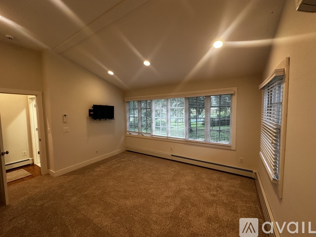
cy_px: 118
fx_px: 128
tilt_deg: -3.0
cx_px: 158
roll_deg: +0.2
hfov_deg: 102.1
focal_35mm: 14
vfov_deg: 85.7
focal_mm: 2.22
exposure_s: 1/60
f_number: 2.2
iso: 200
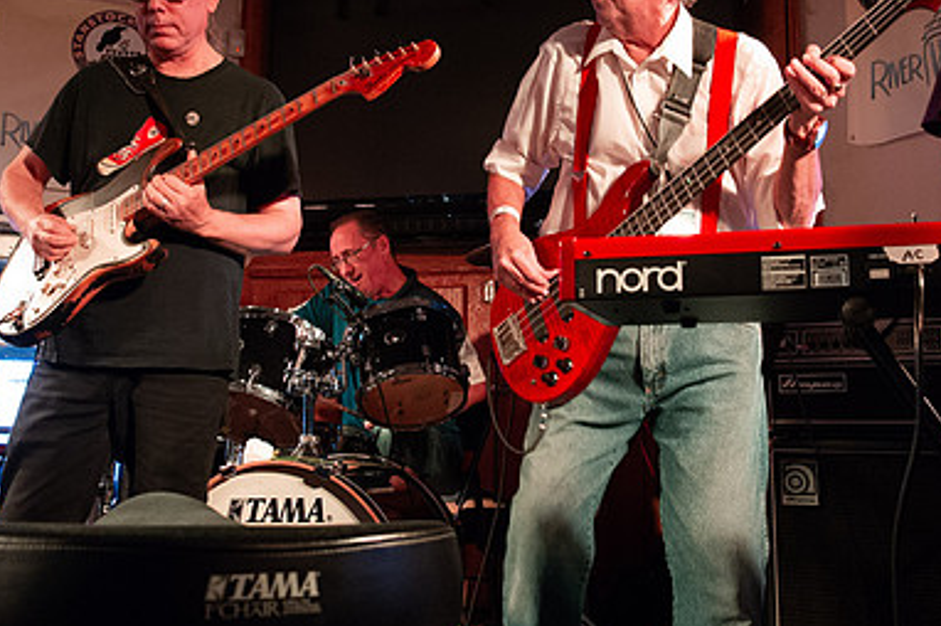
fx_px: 1149
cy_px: 251
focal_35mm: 44
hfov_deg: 44.5
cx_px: 446
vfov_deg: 30.4
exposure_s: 1/50
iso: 6400
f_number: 6.3
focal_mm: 29
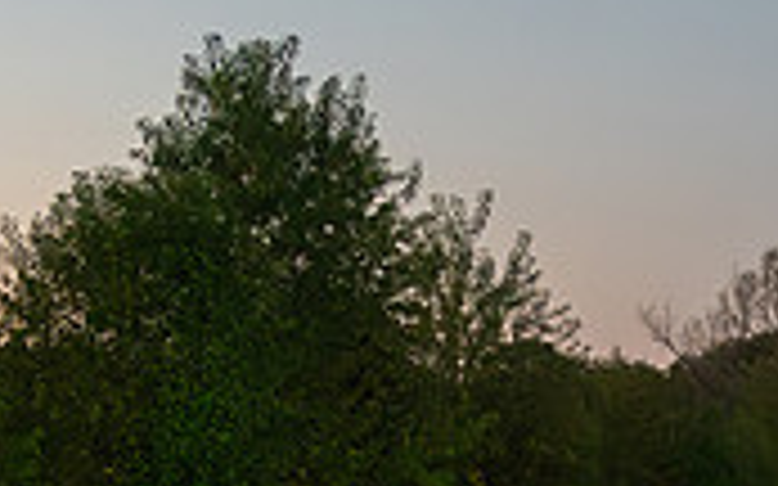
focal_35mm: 125
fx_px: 2650
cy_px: 625
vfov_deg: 10.3
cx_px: 325
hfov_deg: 16.7
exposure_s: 1/50
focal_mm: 30
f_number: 4
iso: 5000
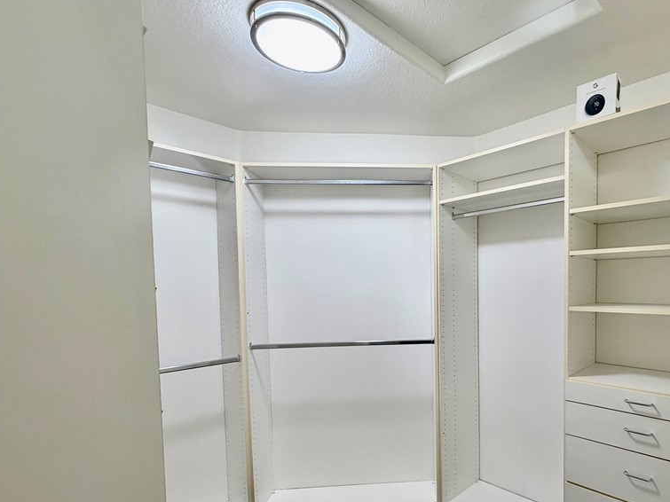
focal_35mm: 19
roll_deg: +1.0
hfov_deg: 81.9
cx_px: 445
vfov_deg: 67.9
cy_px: 304
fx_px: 368
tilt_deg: -3.5
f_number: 2.2
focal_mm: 2.22
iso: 250
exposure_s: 1/120
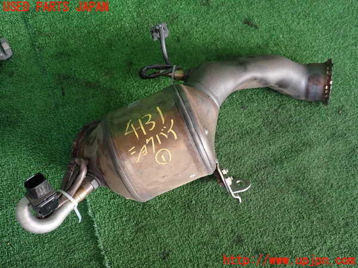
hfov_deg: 60.0
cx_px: 179
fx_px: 310
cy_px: 134
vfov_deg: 46.8
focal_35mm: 30
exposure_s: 1/60
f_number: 2.3
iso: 200
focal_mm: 5.4
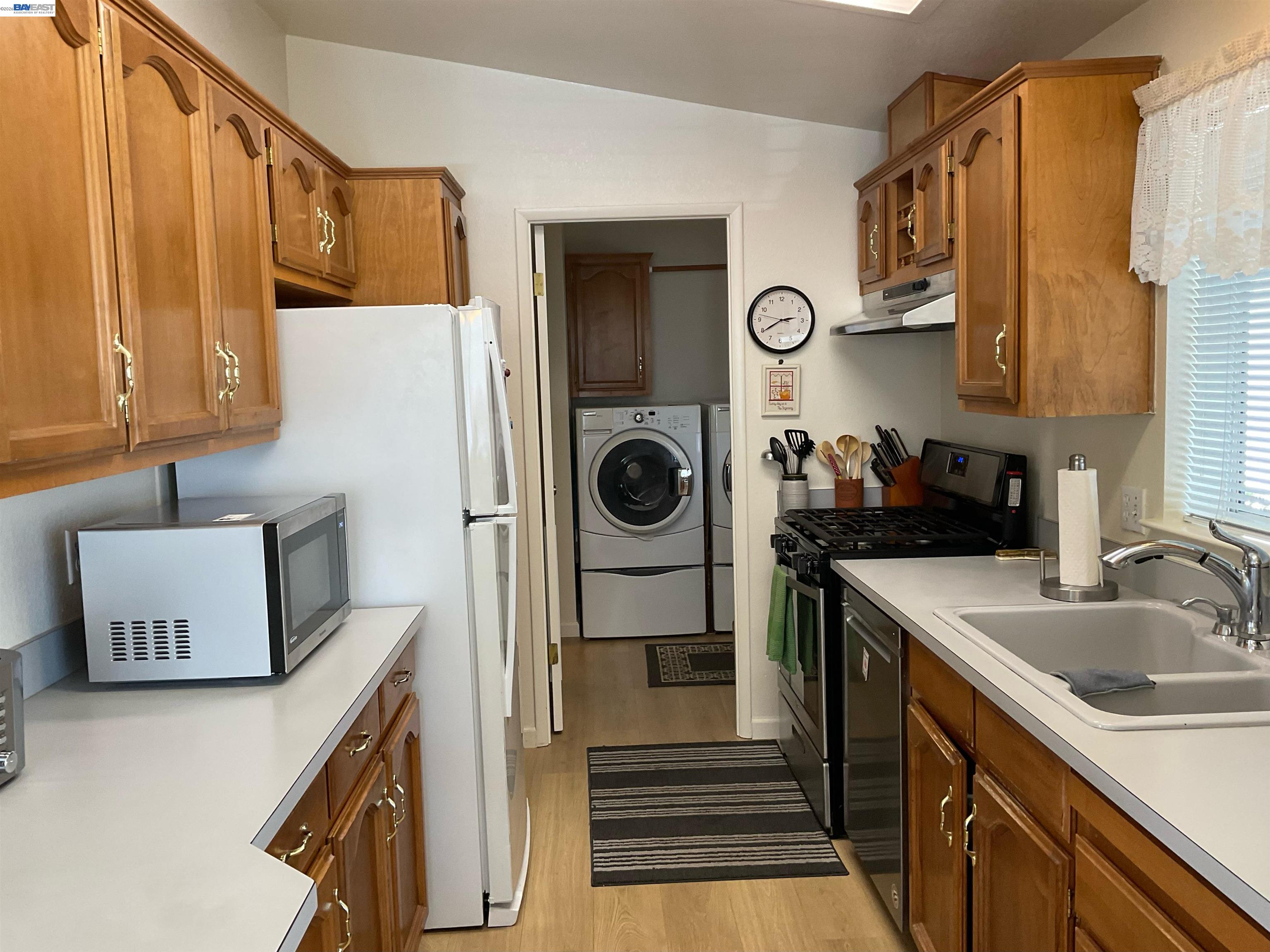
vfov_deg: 48.2
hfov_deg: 61.7
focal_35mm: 29
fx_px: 1064
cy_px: 476
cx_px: 635
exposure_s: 1/60
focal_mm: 3
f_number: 1.8
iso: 64
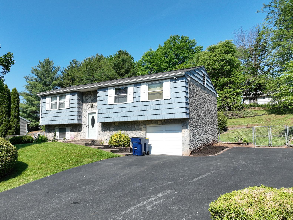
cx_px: 116
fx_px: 262
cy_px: 118
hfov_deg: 57.9
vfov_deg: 45.4
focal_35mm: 31
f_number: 2.8
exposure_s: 1/1600
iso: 140
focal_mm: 12.29
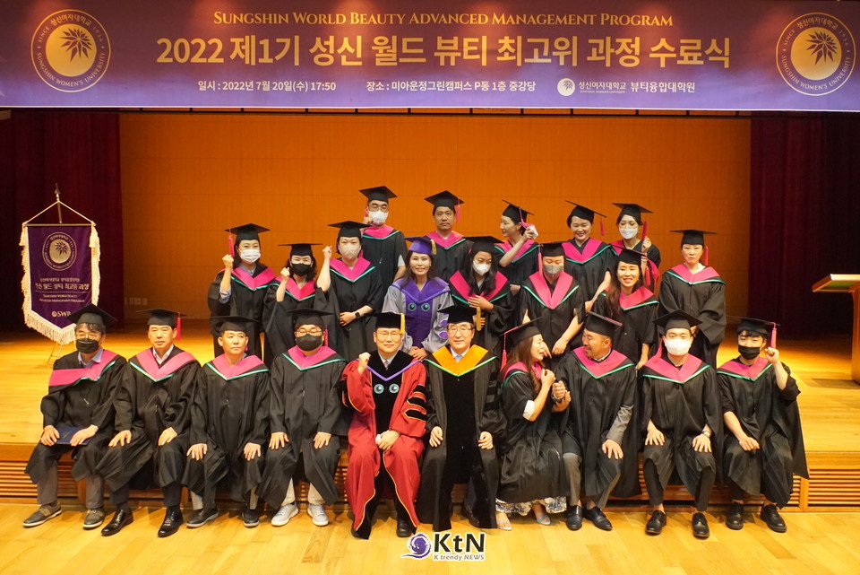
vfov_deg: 45.0
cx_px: 430
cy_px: 288
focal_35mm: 29
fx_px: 693
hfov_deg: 63.6
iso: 12800
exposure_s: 1/125
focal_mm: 29
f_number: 8
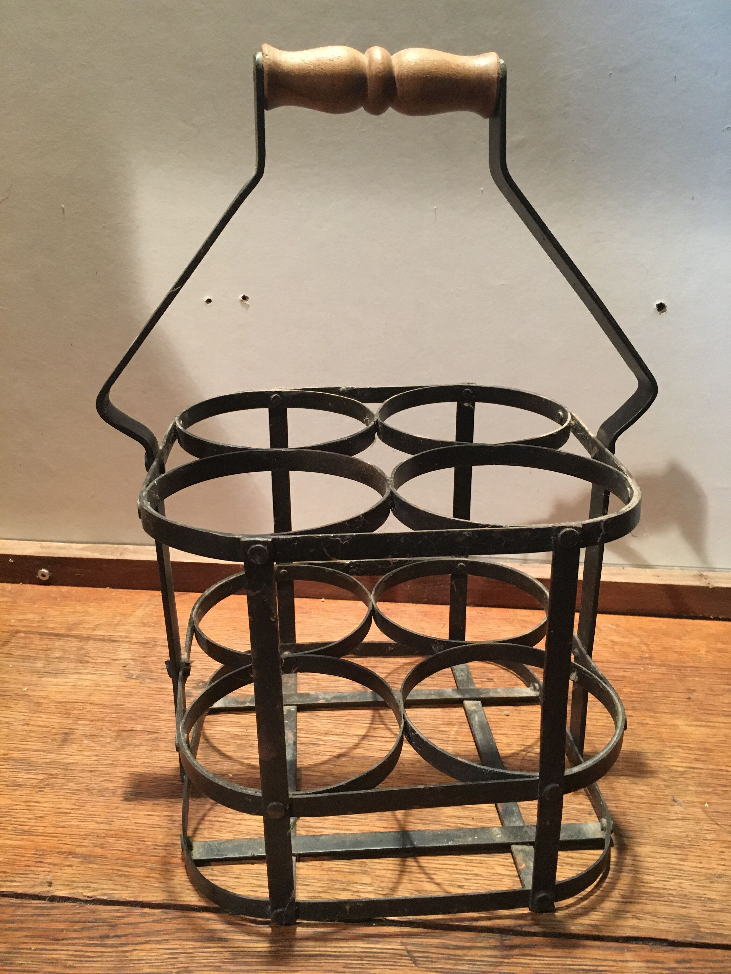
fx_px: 817
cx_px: 366
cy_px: 487
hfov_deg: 48.2
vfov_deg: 61.7
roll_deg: -0.3
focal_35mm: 29
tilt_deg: -21.5
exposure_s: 1/25
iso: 200
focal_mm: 4.15
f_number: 2.2
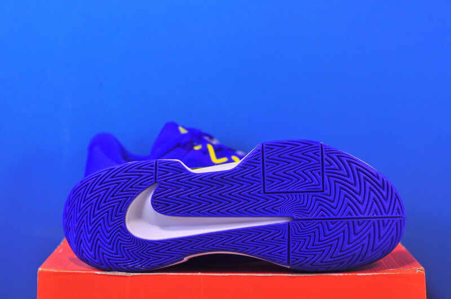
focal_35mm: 75
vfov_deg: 18.1
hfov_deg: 27.0
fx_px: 938
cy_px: 150
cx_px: 226
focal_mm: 50
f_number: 2.5
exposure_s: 1/320
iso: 250
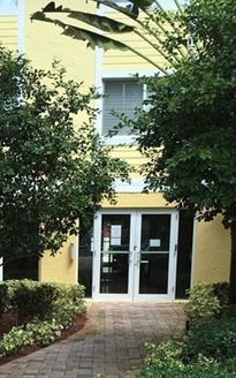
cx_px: 29
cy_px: 377
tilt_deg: -12.4
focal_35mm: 72
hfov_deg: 17.8
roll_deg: -2.6
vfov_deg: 27.0
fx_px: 741
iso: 25
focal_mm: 4.15
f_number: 2.2
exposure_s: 1/475
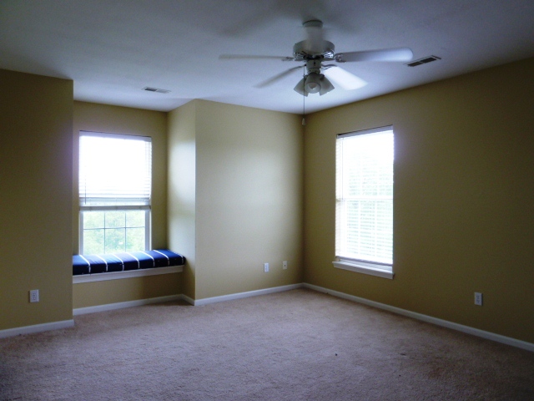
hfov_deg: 69.4
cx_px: 267
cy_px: 200
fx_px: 386
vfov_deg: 54.9
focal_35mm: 25
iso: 100
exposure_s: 1/30
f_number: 3.3
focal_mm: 4.1
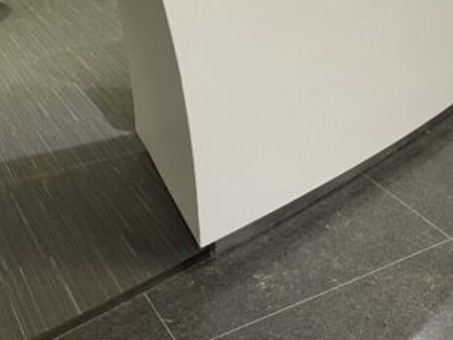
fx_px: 733
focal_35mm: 56
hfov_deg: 33.4
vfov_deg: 25.2
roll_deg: -1.8
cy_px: 26
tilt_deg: -18.1
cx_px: 361
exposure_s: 1/60
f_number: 1.8
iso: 125
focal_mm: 4.25
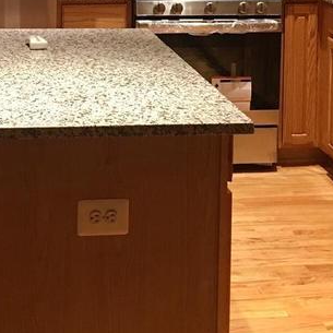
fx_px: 936
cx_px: 117
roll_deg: -1.5
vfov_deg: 19.3
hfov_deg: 20.1
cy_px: -38
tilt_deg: -5.4
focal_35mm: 86
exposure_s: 1/15
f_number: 2.2
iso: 80
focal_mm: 4.15
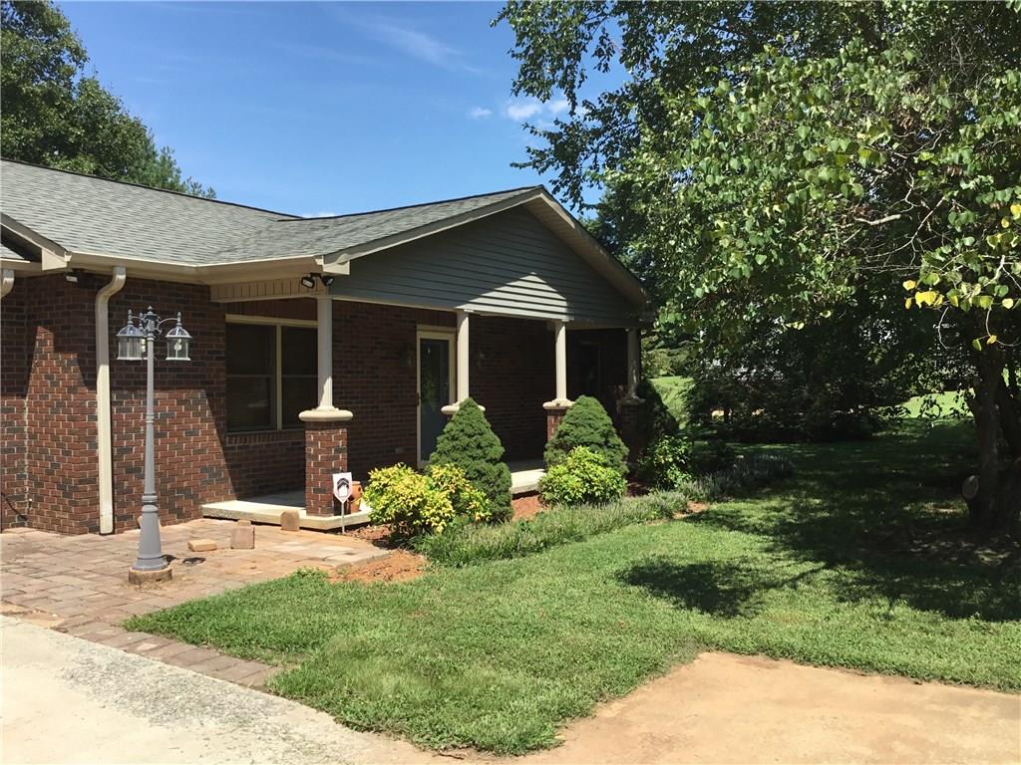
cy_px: 382
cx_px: 510
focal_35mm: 31
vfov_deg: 45.4
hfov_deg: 58.4
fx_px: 914
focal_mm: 3.3
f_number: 2.4
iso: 25
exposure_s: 1/916
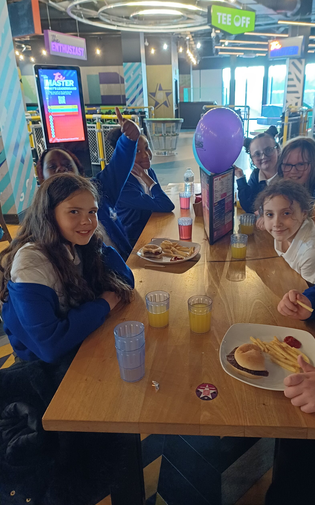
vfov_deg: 68.4
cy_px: 250
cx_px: 189
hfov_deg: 45.8
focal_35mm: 27
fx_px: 371
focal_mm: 4.65
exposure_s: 1/20
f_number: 1.8
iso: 640
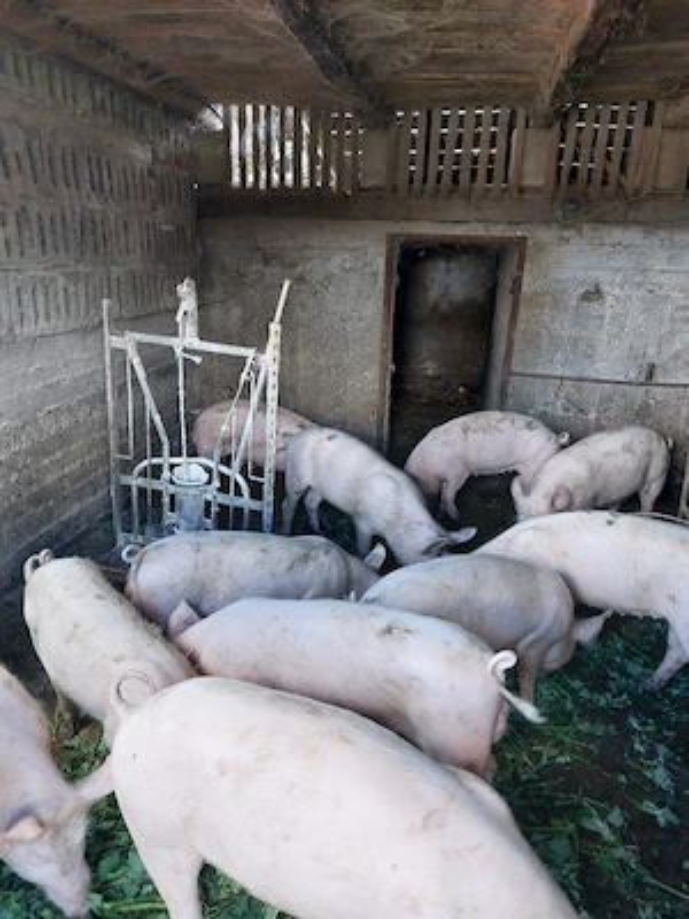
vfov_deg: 69.4
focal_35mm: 25
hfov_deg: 54.9
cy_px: 460
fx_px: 663
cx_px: 344
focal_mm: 5.23
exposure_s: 1/50
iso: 125
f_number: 1.8
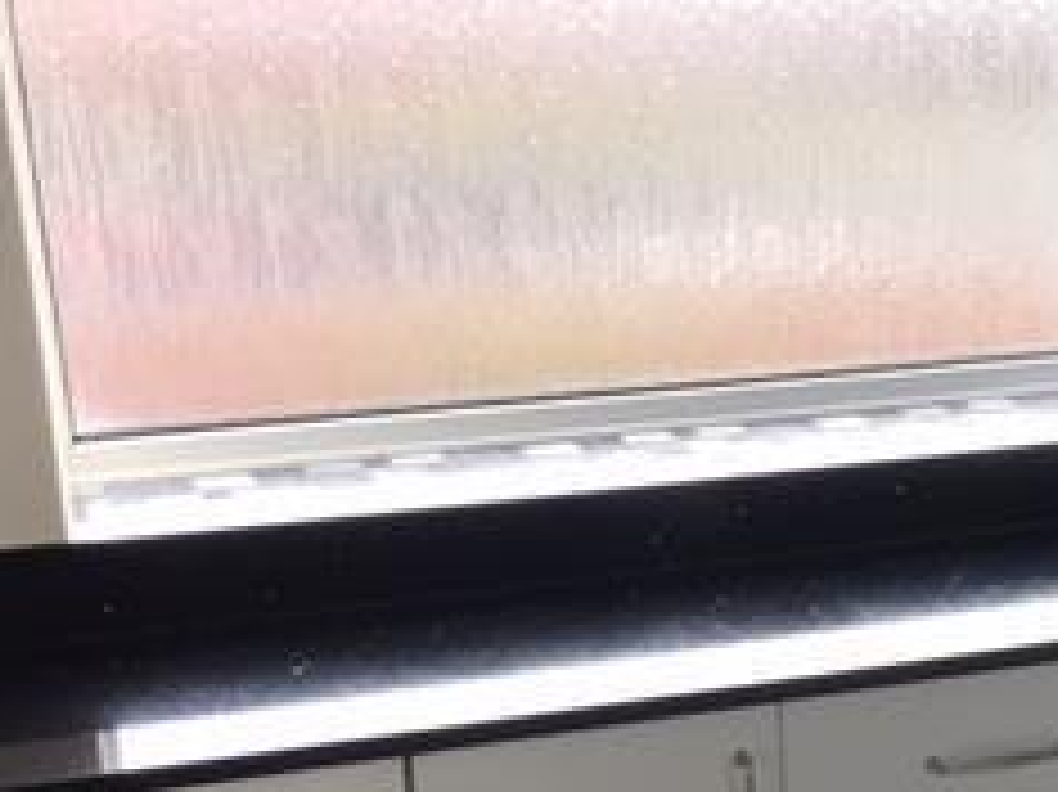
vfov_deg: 18.3
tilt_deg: -20.0
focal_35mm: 79
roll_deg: +0.8
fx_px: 2413
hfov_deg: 23.5
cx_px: 1112
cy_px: 756
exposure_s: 1/33
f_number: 2.2
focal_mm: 4.15
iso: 32
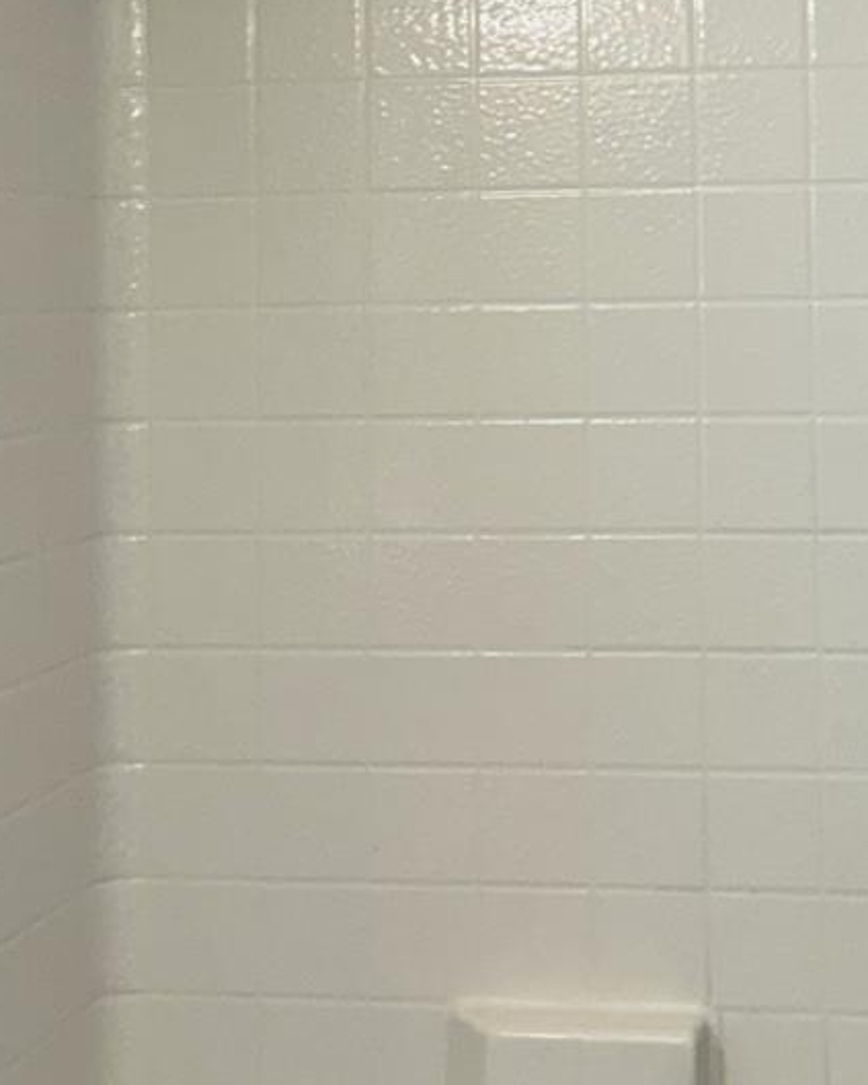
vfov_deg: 25.8
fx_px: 2313
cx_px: 682
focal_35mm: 72
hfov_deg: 21.0
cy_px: 180
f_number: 1.5
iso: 80
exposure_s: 1/120
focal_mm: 5.7
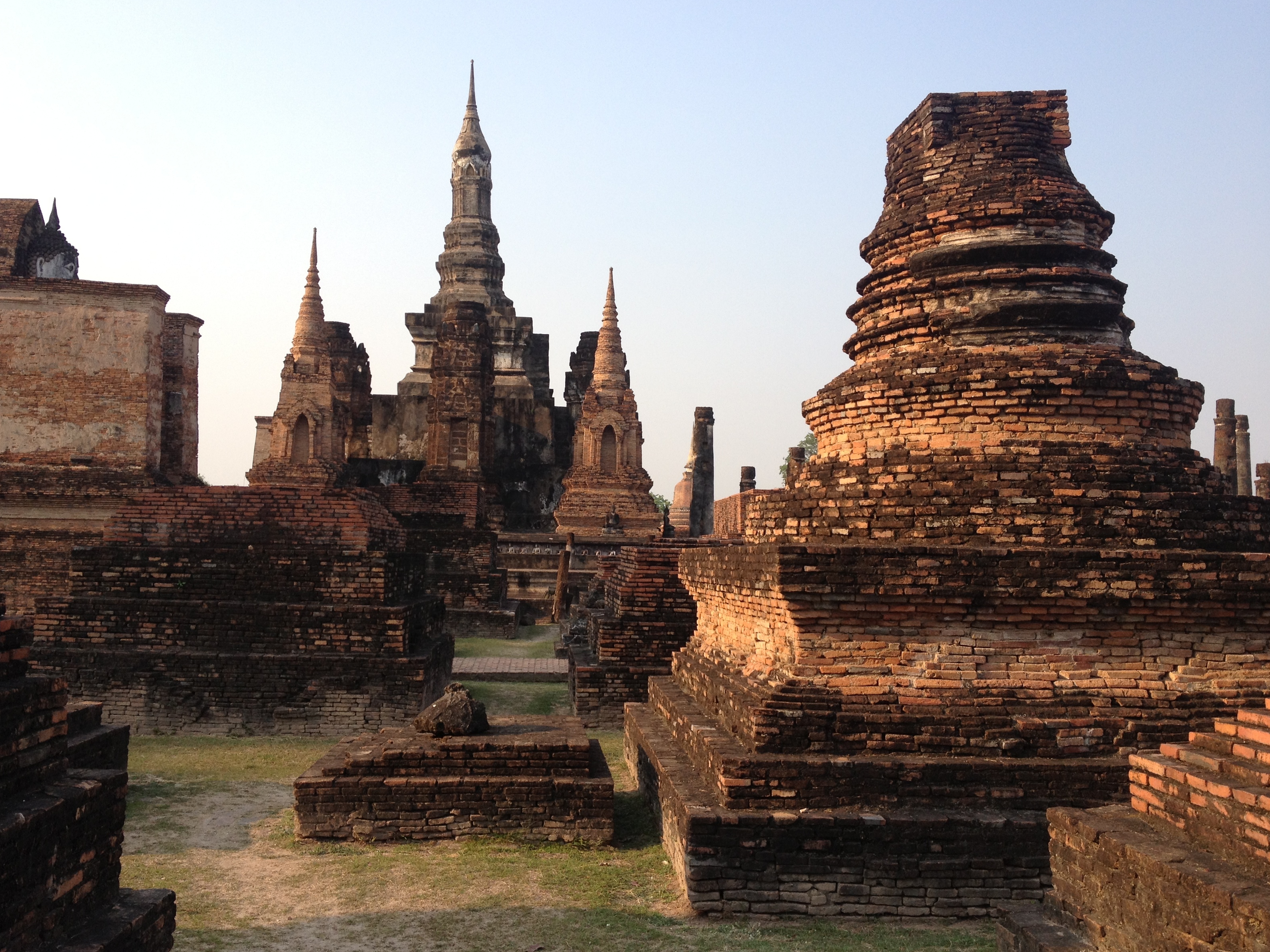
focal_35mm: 36
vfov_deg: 39.7
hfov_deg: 51.4
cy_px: 465
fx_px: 1321
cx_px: 624
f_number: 2.4
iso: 50
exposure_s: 1/613
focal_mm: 4.28
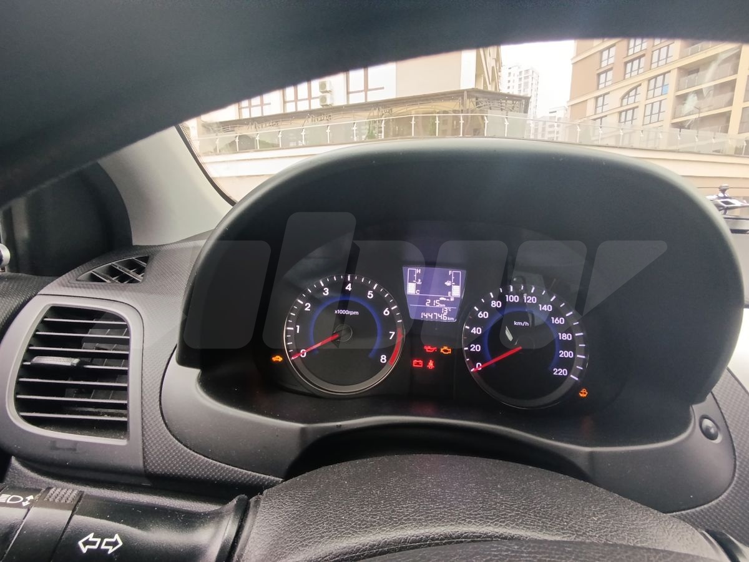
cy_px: 281
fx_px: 346
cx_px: 374
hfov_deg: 94.5
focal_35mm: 16
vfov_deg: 78.1
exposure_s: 1/40
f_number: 2.2
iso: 400
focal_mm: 1.65
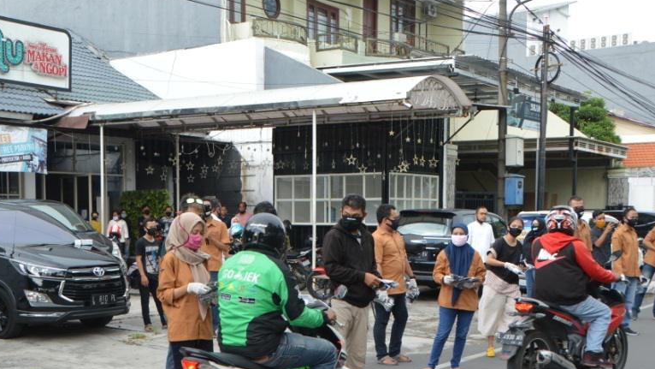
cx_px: 277
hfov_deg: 42.0
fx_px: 851
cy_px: 251
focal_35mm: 49
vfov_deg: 24.3
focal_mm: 24
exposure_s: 1/125
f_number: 5.6
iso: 250
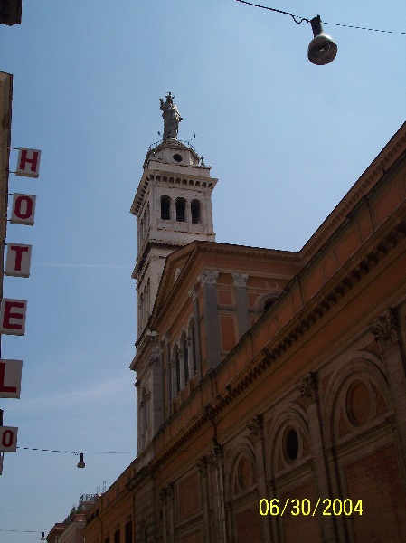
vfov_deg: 49.0
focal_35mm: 38
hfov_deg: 37.7
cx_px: 203
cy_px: 272
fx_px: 595
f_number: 4.8
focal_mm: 8
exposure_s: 1/1000
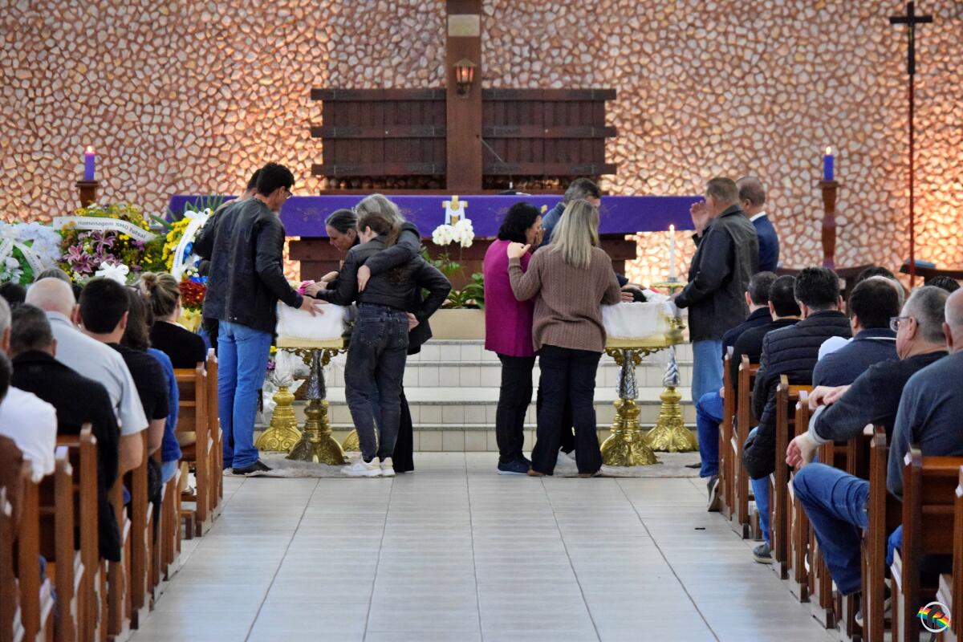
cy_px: 321
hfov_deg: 11.8
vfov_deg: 7.9
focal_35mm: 174
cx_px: 482
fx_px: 4654
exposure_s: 1/125
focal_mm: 116
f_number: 4.8
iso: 5000
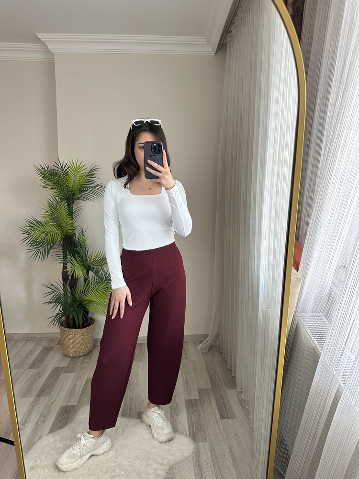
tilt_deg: -23.7
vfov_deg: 71.6
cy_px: 240
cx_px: 180
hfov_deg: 56.8
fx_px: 332
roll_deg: -0.2
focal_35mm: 24
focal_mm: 6.86
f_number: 1.78
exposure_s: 1/121
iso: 160
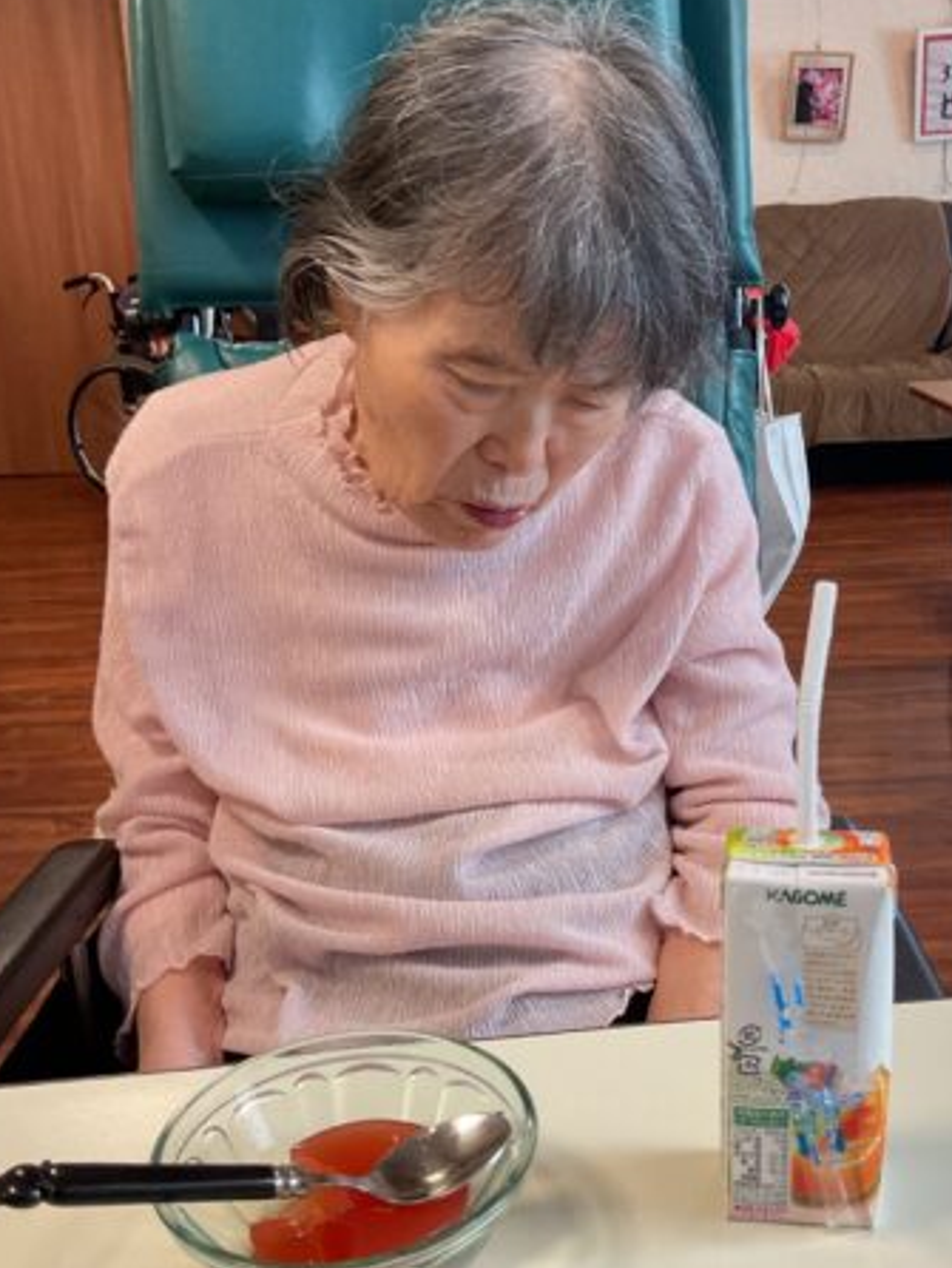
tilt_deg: -17.7
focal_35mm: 39
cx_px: 600
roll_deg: +2.2
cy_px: 671
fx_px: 1429
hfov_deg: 36.6
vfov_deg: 47.8
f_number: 1.8
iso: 80
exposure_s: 1/60
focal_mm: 3
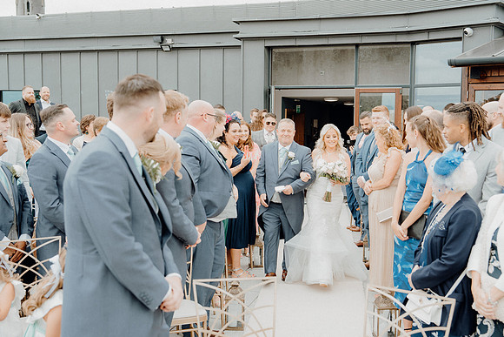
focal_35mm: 42
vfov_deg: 31.9
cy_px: 168
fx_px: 588
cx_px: 252
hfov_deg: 46.4
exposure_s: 1/250
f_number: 3.5
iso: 125
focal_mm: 42
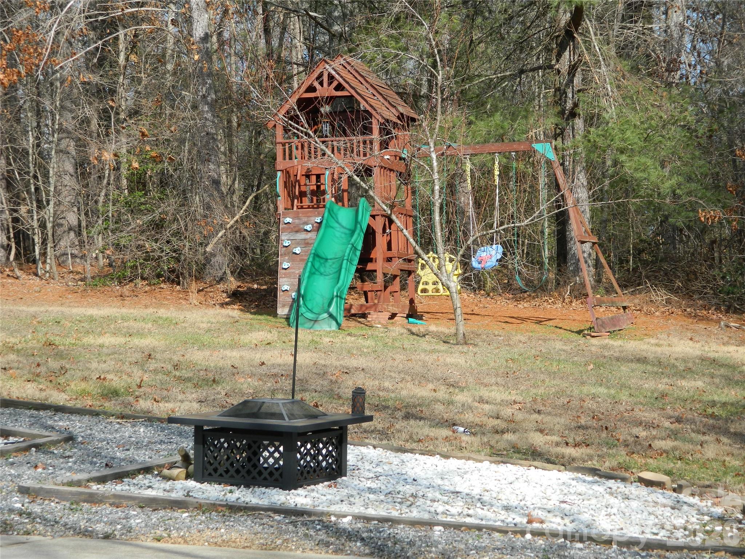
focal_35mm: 103
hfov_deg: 19.1
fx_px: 2217
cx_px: 372
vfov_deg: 14.4
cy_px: 280
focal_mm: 18.6
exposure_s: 1/320
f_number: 4.5
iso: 80
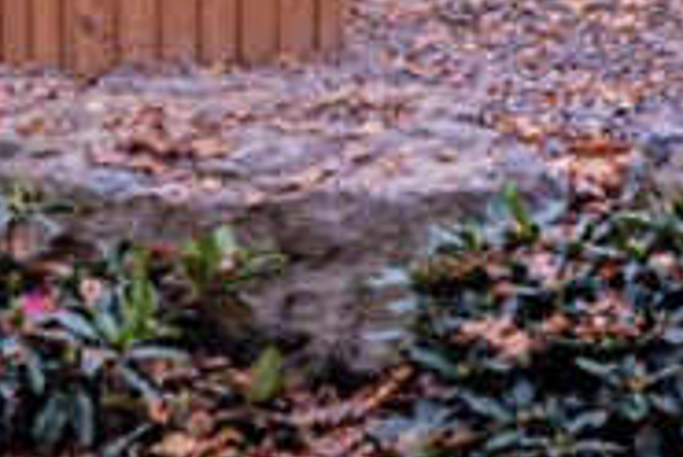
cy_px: -258
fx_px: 2831
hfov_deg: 13.0
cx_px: -340
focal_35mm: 149
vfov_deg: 9.0
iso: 1250
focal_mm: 28.9
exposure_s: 1/60
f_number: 8
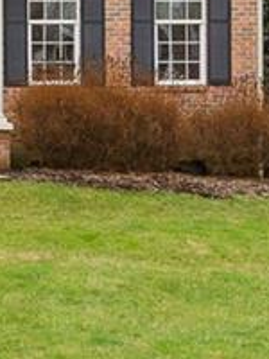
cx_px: -235
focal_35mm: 162
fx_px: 1679
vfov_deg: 11.8
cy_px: -139
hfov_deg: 8.7
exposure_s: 1/320
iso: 200
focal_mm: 22
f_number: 7.1
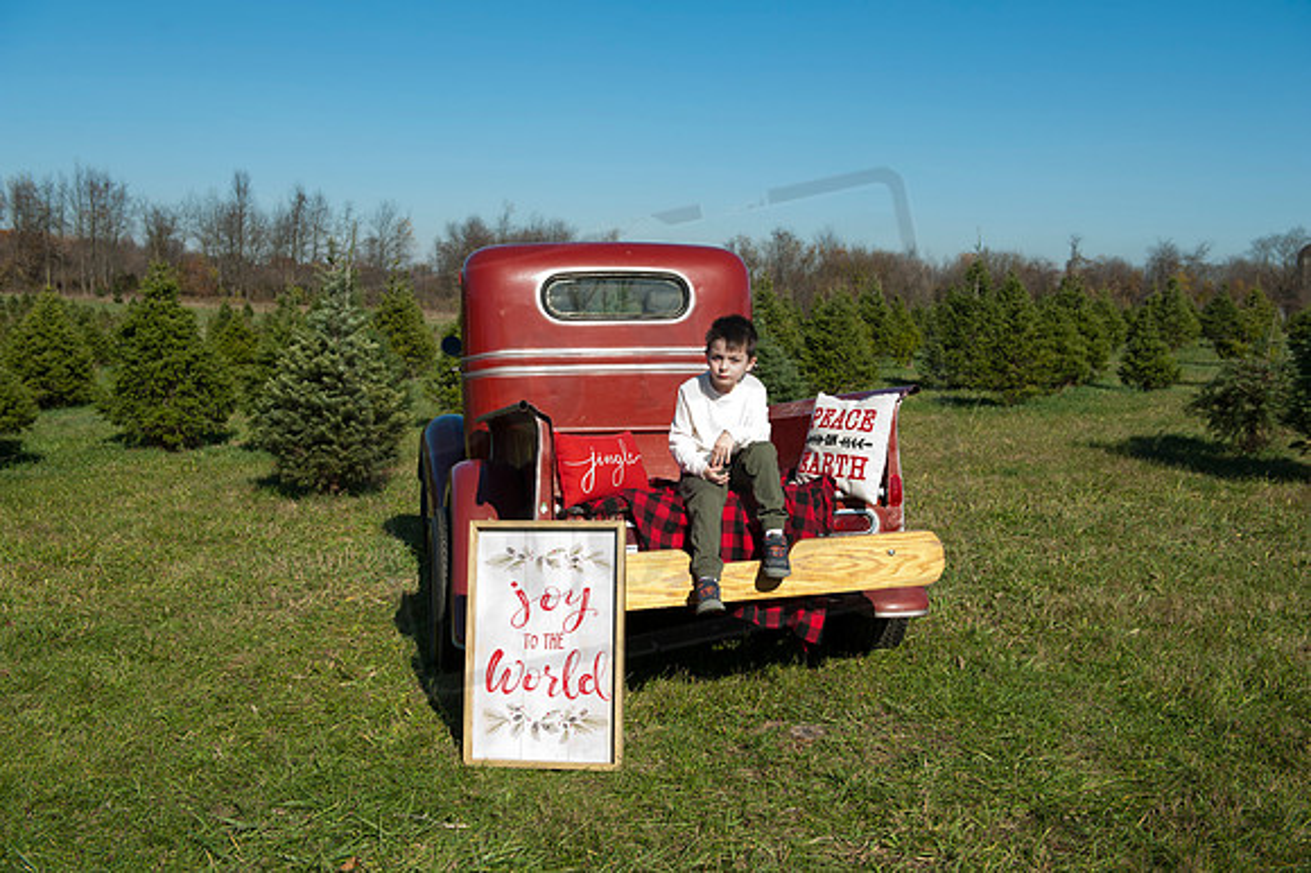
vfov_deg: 35.0
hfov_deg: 50.7
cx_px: 656
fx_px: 1383
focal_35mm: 38
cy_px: 436
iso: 100
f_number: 5.6
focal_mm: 38
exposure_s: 1/500
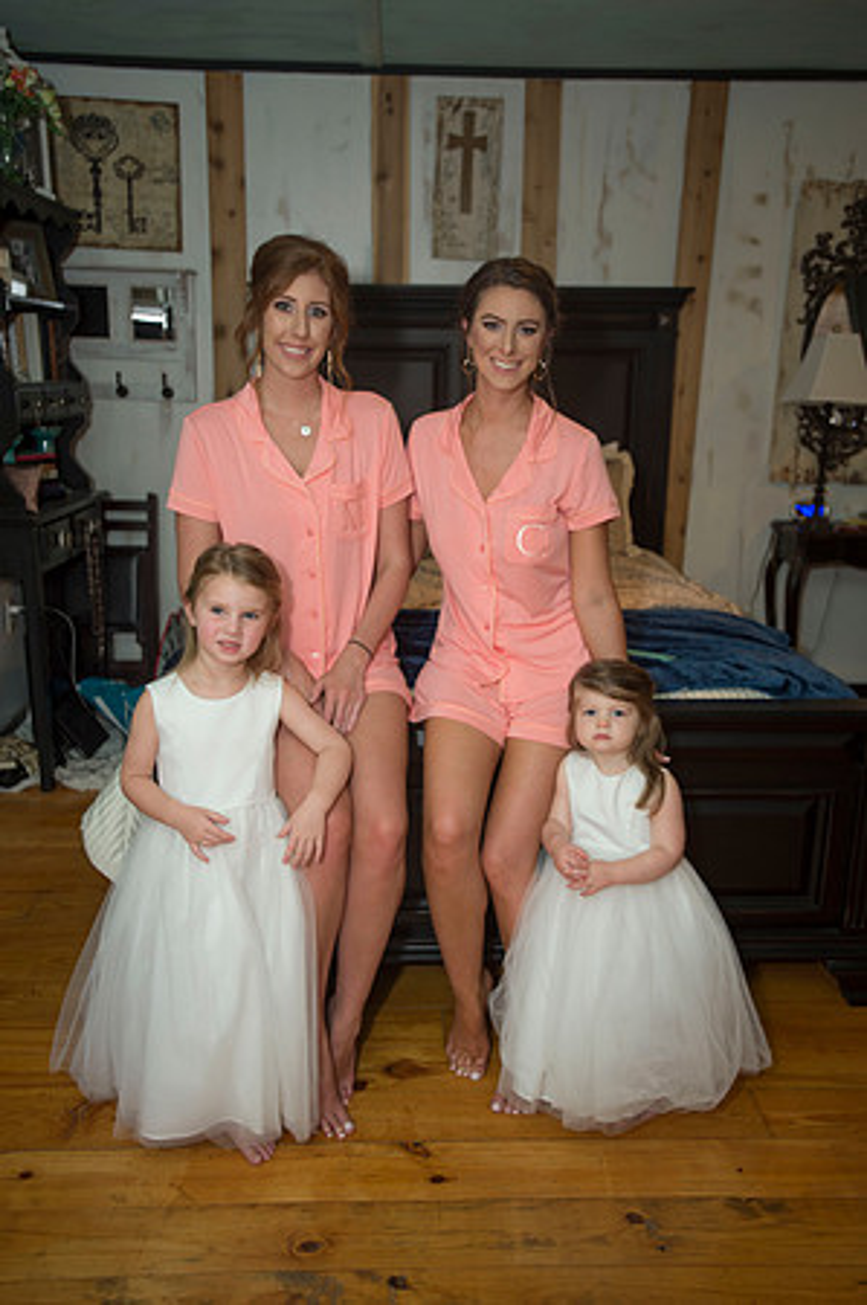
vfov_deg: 62.0
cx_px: 434
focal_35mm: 30
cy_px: 652
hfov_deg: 43.5
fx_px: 1086
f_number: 2.8
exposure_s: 1/125
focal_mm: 30
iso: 320
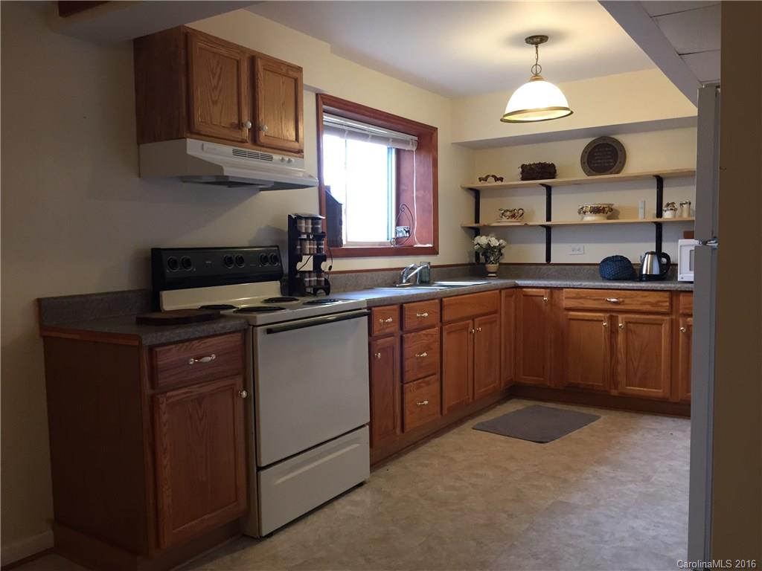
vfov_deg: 48.2
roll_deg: +0.8
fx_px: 638
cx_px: 381
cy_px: 286
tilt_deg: -3.8
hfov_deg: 61.7
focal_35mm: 29
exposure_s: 1/30
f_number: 2.2
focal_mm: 4.15
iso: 100
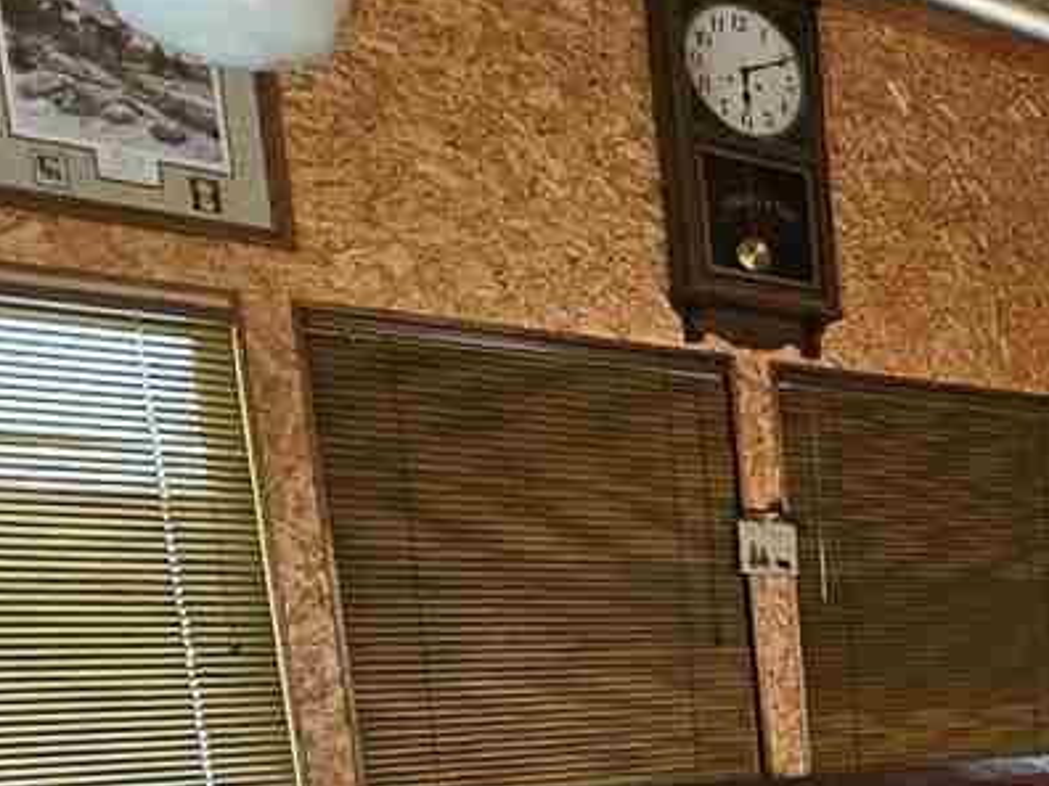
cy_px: 900
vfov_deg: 30.2
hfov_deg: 34.3
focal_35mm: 42
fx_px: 1273
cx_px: 1309
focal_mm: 2.2
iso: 800
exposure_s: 1/24
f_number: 2.2
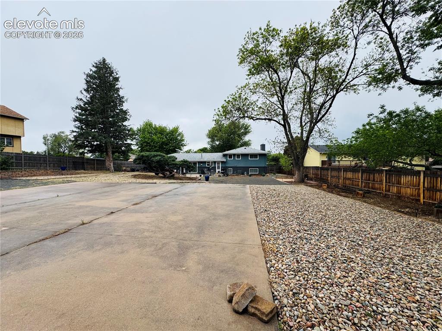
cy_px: 166
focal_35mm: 14
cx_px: 221
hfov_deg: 102.1
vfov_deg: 85.6
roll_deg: +0.3
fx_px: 179
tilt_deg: -1.9
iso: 40
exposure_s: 1/669
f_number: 2.2
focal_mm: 2.22
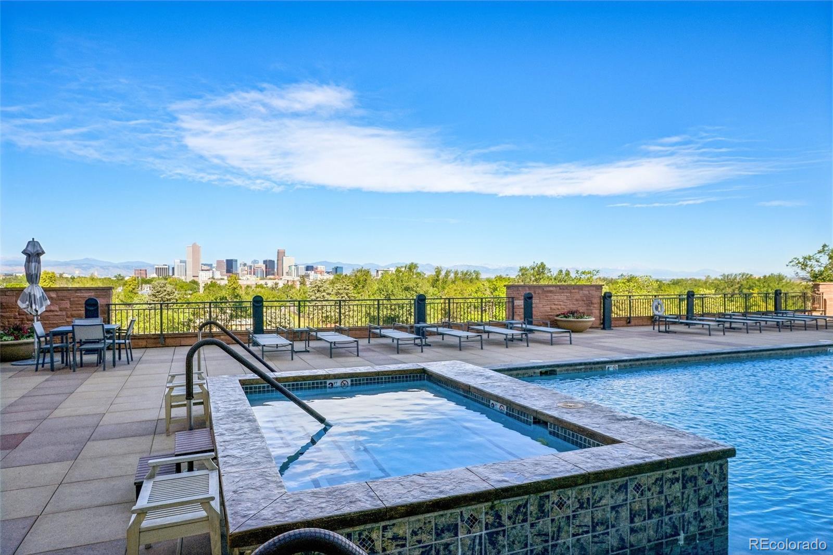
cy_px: 278
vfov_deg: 56.1
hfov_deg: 77.3
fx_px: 520
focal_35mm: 22
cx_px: 416
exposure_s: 1/350
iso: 100
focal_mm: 15
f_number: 8
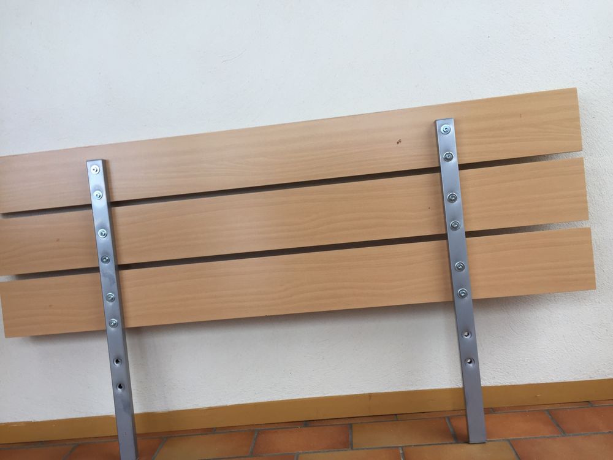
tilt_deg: -7.1
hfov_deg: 61.7
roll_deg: +6.4
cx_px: 306
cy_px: 230
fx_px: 514
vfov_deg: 48.2
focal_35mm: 29
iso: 40
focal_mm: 4.15
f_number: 2.2
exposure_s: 1/100
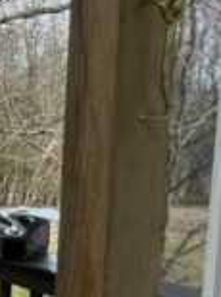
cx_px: -188
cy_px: 147
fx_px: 555
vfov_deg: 29.9
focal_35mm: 65
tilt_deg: -5.7
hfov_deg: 17.7
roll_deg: +0.9
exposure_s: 1/1449
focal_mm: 1.57
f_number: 1.8
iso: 32
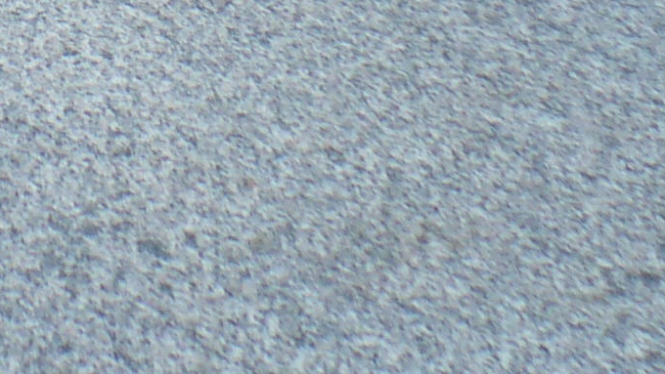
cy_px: -274
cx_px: -89
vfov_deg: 6.5
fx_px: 3210
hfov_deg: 11.6
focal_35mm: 182
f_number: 2.8
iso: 100
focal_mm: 6.1
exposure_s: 1/1000
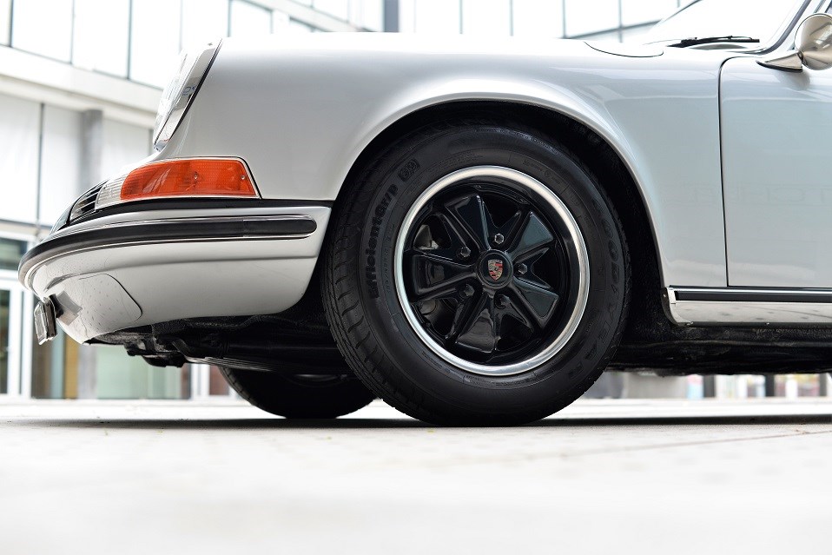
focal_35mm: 50
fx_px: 1156
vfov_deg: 27.0
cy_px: 278
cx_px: 416
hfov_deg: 39.6
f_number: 4
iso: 800
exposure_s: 1/25
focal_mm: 50
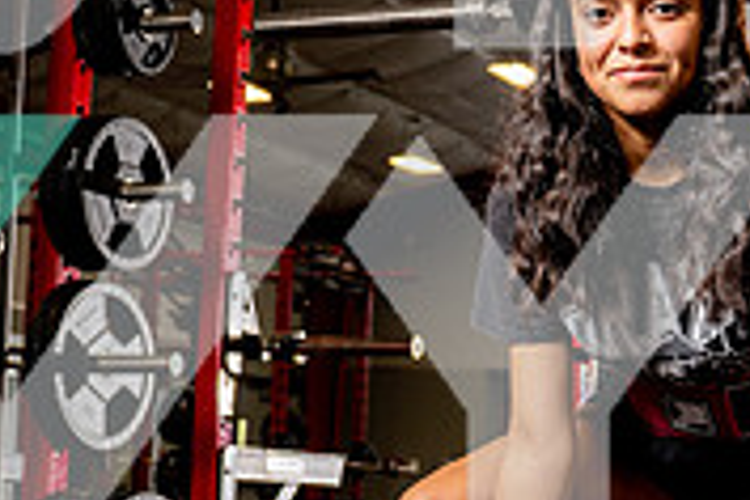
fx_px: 1979
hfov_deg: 20.9
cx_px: 716
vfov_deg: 14.4
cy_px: 341
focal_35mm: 95
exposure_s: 1/250
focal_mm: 29
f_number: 4
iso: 100
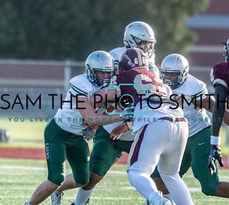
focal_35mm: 820
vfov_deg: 2.0
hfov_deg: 2.3
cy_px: 80
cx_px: 151
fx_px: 5821
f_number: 8
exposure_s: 1/1250
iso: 1250
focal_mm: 560
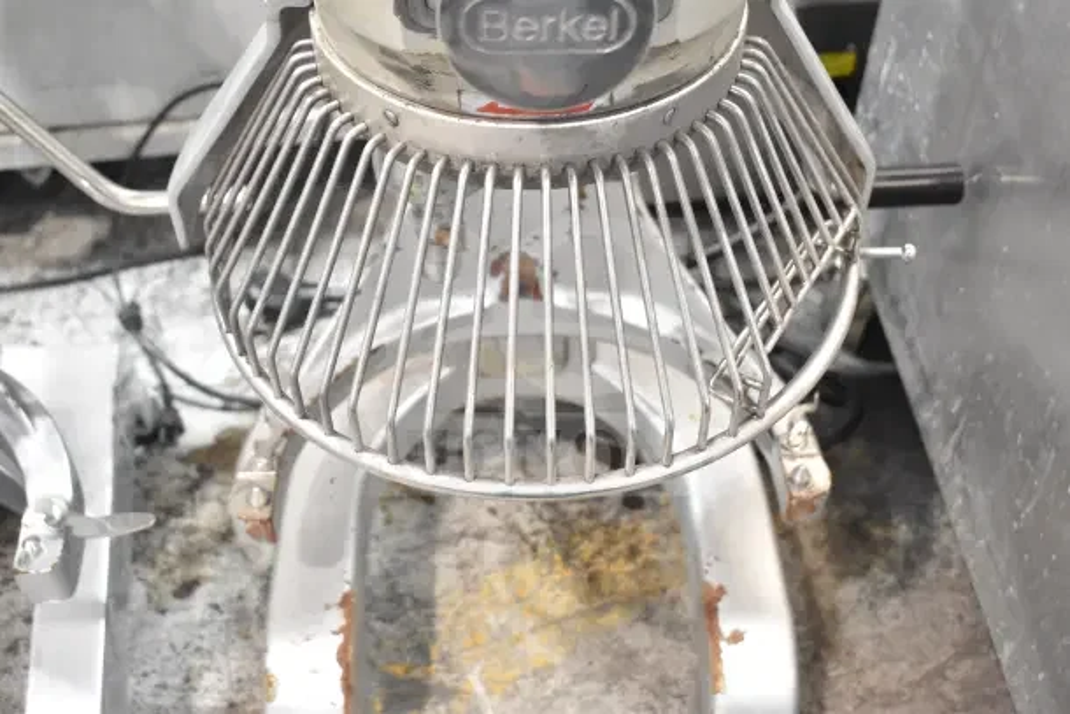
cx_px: 535
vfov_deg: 30.9
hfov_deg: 45.0
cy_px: 357
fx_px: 1293
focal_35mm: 44
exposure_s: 1/125
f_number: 5.6
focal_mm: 29
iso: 6400
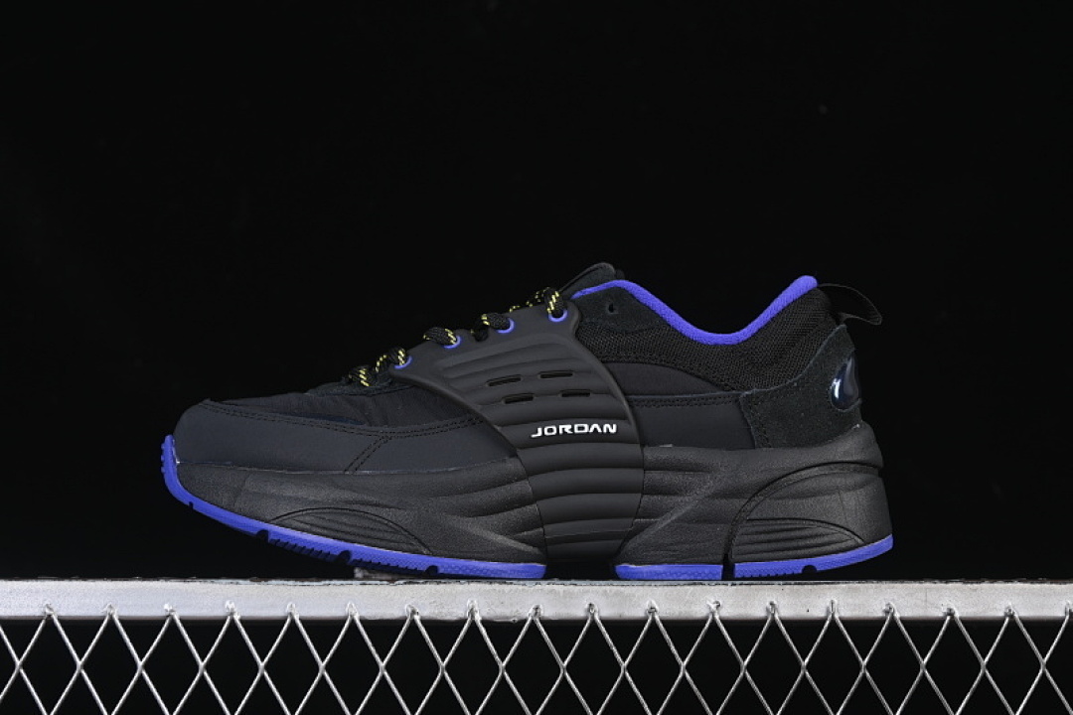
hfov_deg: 27.0
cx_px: 536
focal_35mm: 75
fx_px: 2235
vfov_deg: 18.2
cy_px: 358
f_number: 6.3
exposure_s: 1/60
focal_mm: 50
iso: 160
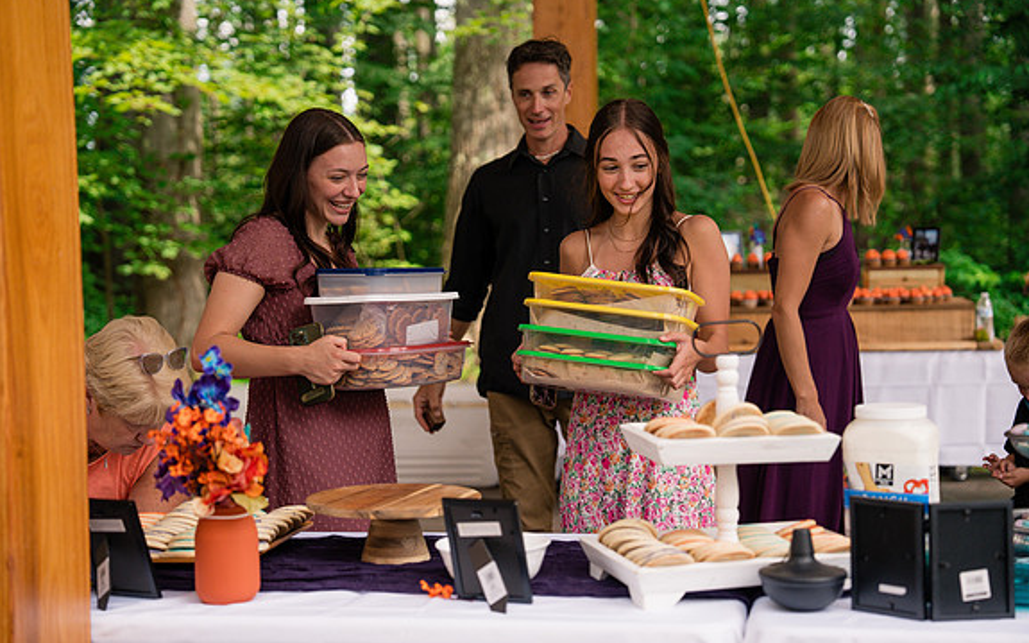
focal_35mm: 72
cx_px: 517
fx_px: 2019
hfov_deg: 28.6
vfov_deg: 18.1
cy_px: 336
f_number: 2.8
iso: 400
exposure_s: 1/1600
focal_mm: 70
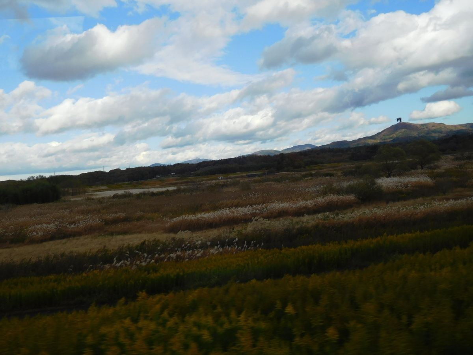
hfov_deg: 56.8
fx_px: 437
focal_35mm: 32
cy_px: 178
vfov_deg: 44.2
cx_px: 236
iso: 125
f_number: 3.6
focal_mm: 5.7
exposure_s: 1/200
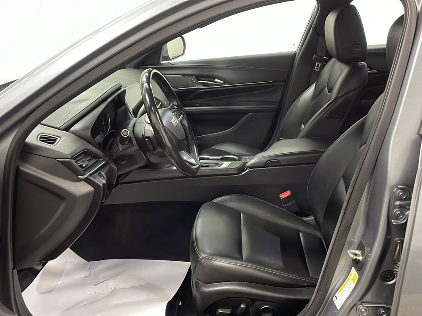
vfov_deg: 49.7
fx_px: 341
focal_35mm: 28
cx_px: 211
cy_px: 158
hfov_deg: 63.4
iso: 200
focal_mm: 5.1
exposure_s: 1/40
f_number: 1.6
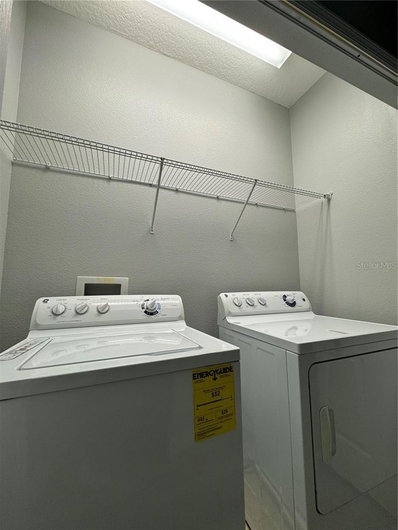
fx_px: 215
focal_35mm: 14
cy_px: 265
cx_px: 199
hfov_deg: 85.7
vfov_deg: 102.1
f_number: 2.2
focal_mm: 2.22
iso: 160
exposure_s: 1/60
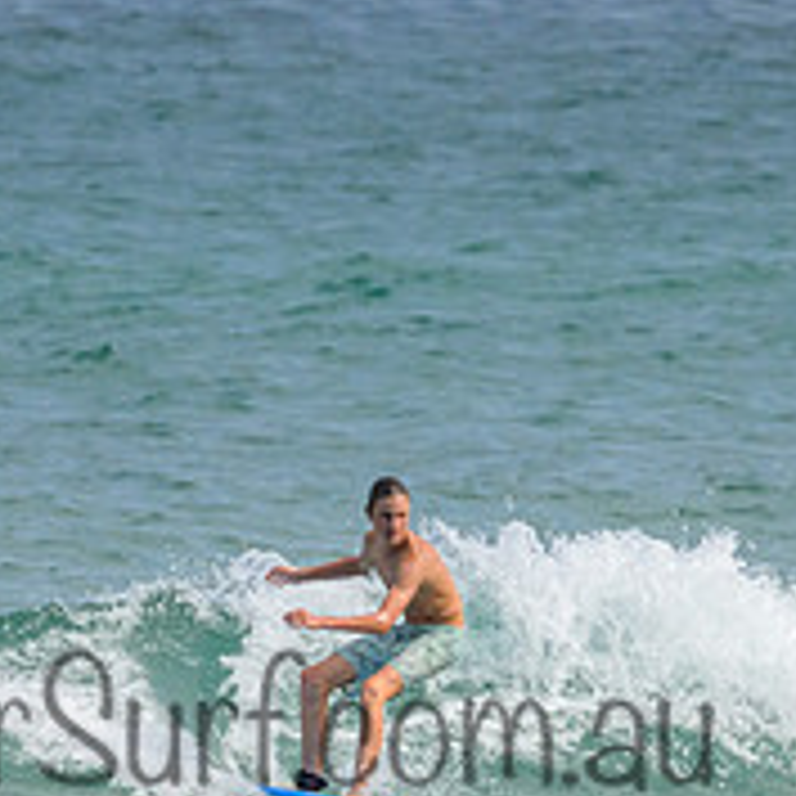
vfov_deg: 0.8
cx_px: 238
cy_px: 681
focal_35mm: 2225
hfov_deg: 0.8
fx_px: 57886
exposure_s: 1/2000
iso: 1250
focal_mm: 800
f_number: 13
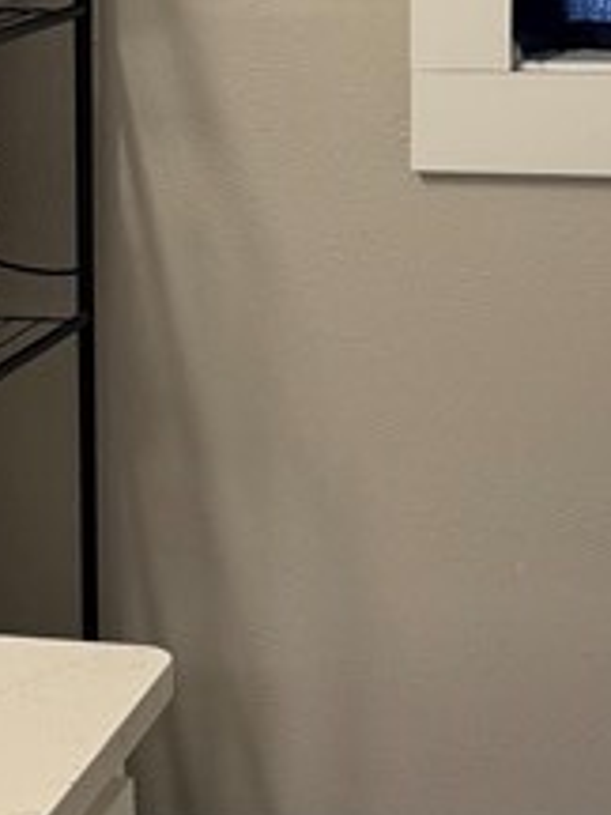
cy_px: 381
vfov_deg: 17.3
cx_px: 158
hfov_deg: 13.0
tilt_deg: -16.2
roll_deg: +2.3
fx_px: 2683
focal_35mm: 114
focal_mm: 6.76
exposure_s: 1/120
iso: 160
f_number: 1.78
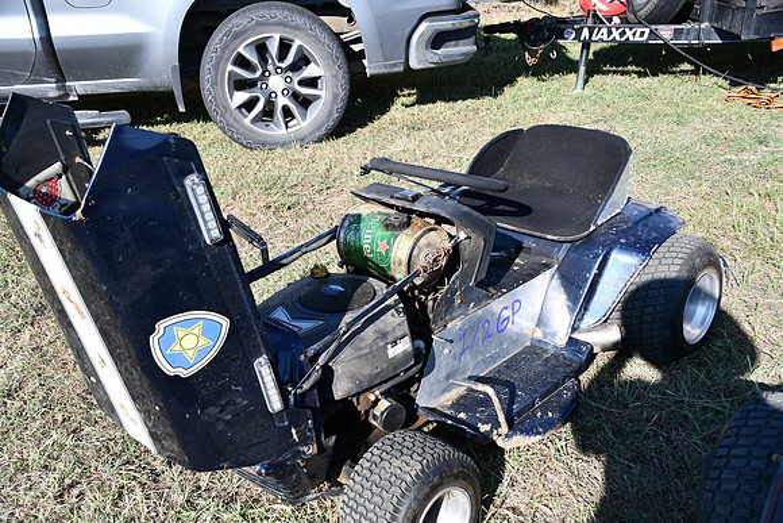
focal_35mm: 39
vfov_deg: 34.2
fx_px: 848
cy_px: 262
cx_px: 392
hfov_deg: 49.5
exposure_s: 1/250
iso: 180
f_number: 8
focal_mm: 26
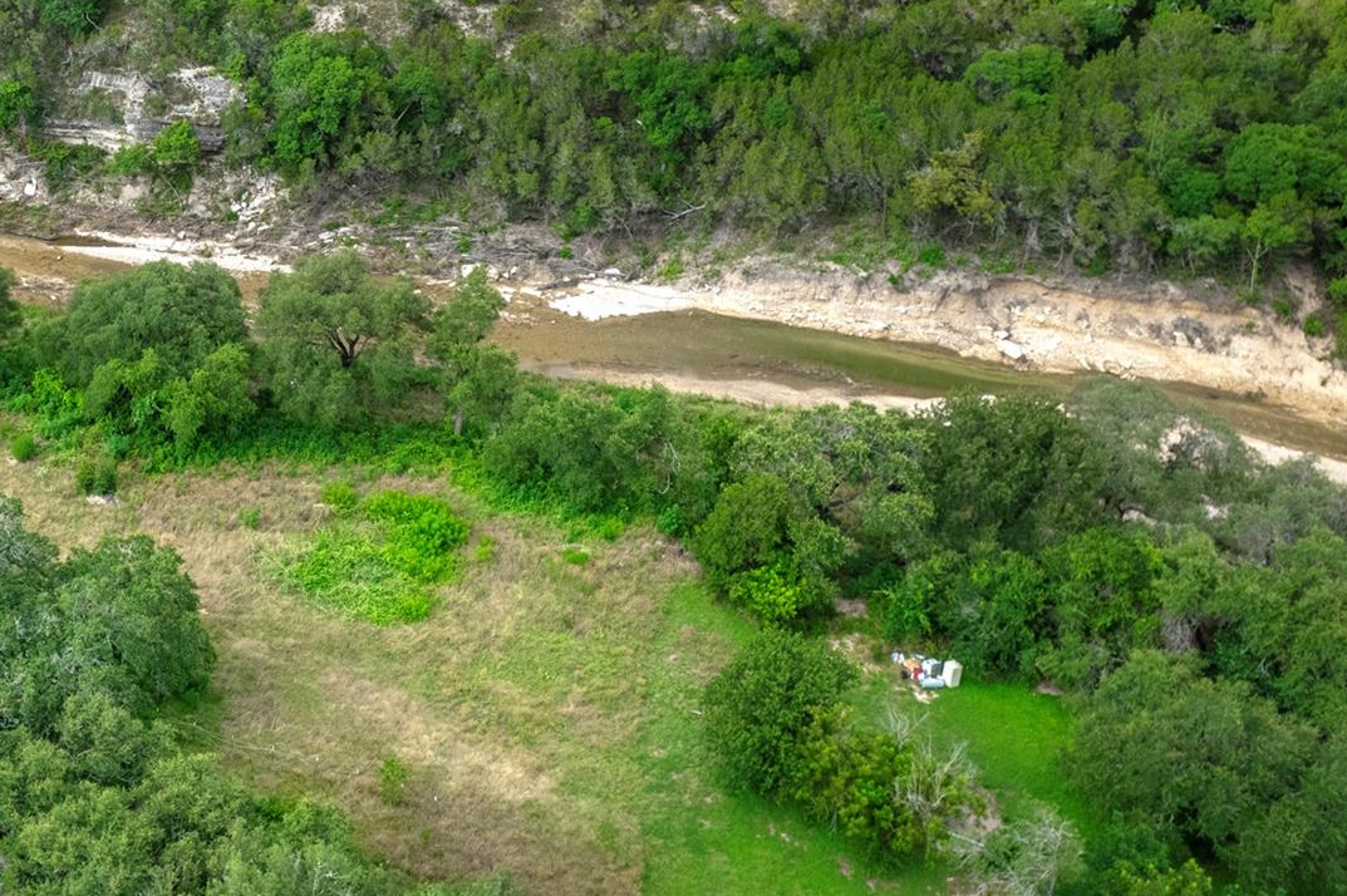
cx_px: 192
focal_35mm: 42
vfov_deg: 30.7
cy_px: 130
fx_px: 1570
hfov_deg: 43.3
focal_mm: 8.38
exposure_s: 1/800
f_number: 2.8
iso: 120
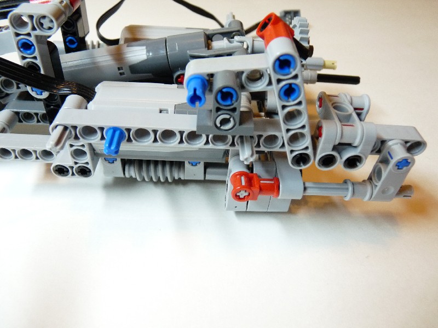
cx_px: 219
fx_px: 342
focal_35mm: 27
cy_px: 164
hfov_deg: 65.3
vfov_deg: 51.4
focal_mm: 4.8
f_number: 2.8
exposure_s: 1/30
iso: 320
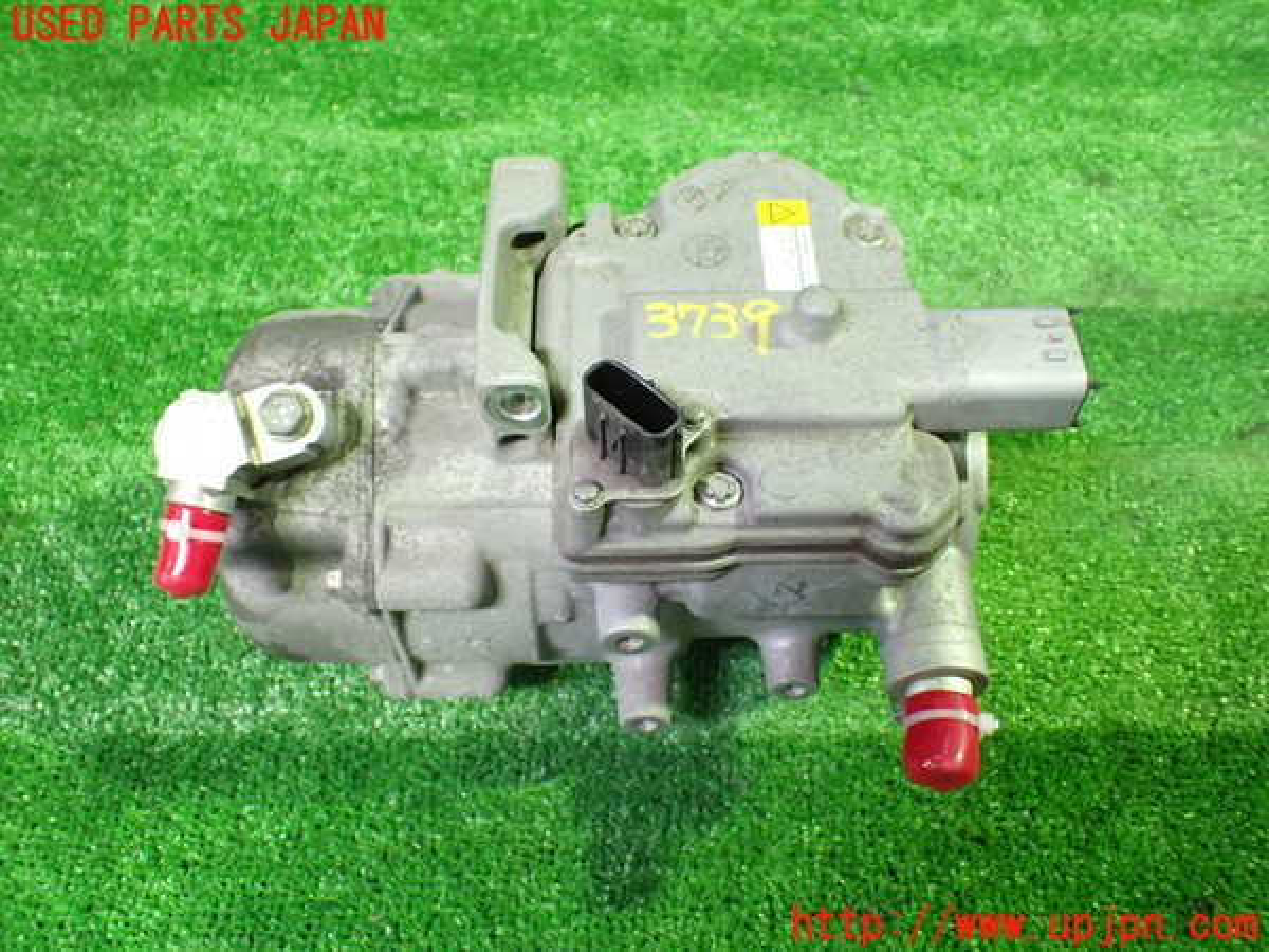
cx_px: 634
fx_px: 1100
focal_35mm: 30
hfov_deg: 60.0
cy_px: 476
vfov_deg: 46.8
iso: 800
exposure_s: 1/30
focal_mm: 5.4
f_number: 2.3
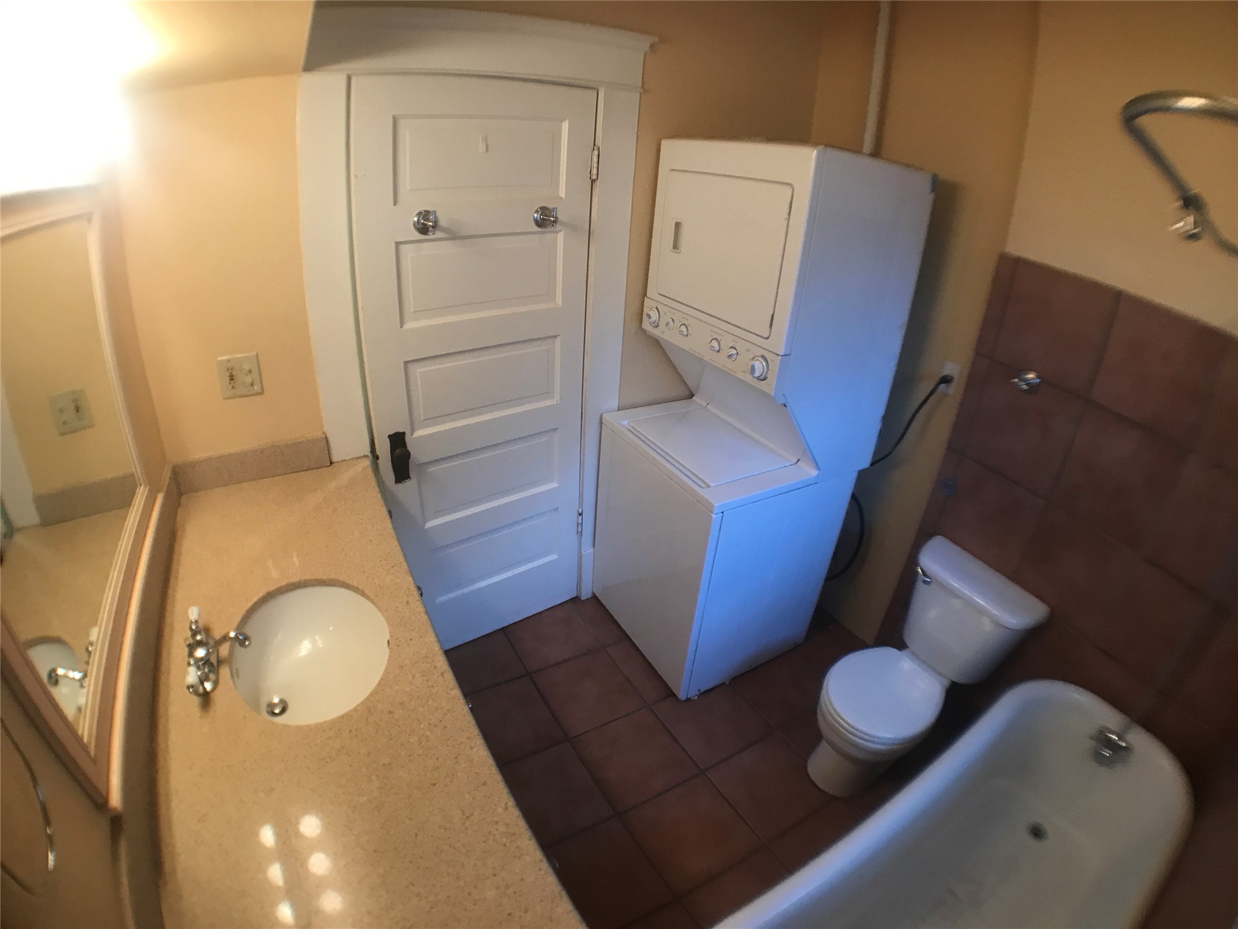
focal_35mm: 28
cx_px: 619
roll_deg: -5.3
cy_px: 464
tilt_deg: -28.3
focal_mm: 3.99
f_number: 1.8
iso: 32
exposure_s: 1/30
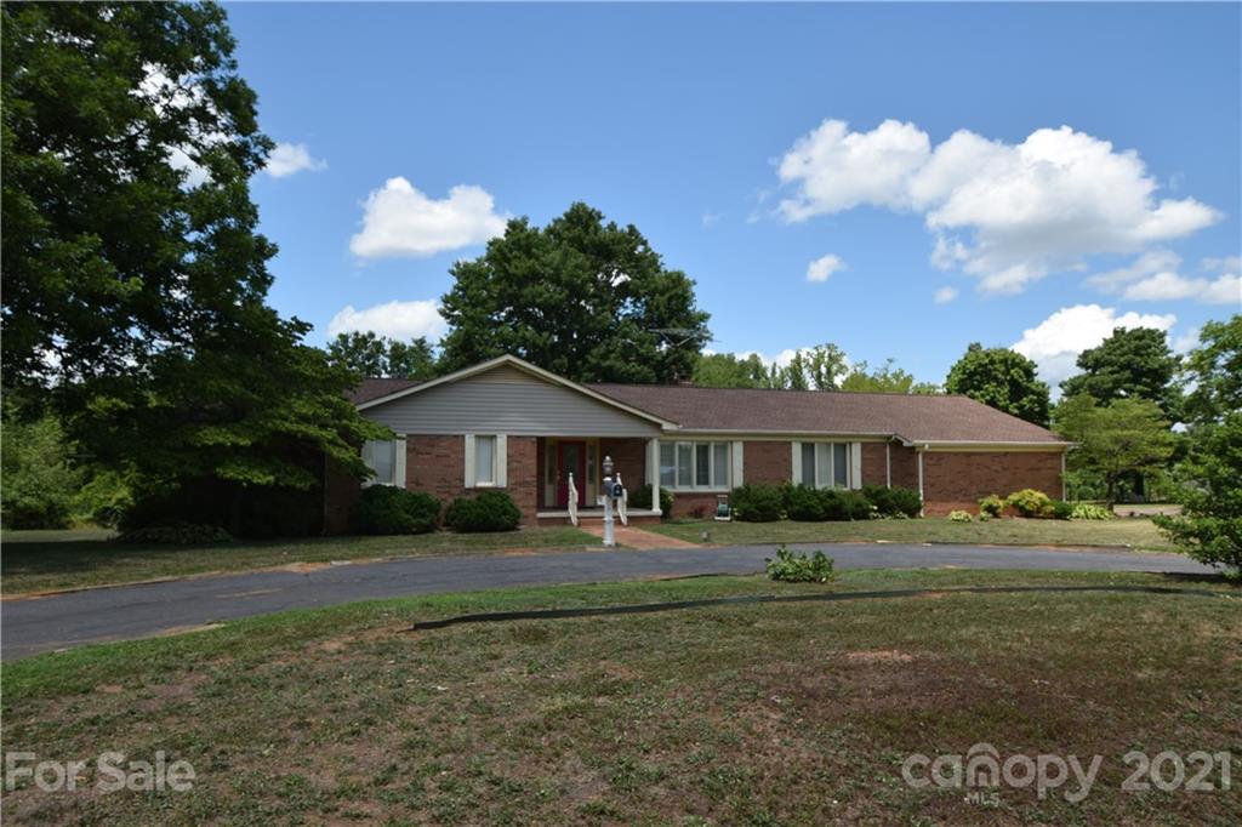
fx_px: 776
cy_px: 414
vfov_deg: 56.1
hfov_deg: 77.3
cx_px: 621
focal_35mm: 22
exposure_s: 1/200
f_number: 10
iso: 100
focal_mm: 15
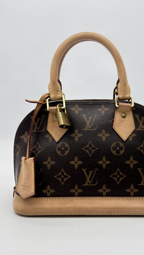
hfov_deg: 39.9
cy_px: 128
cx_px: 91
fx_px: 197
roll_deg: +0.6
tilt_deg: -8.0
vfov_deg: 66.1
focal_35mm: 29
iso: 40
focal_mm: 5.7
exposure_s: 1/213
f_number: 1.5
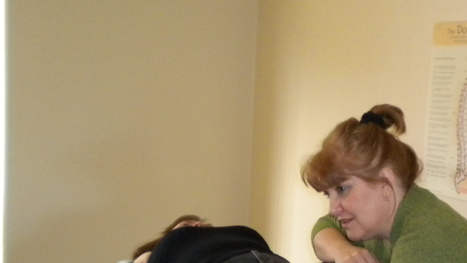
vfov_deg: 18.4
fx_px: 805
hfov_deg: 31.7
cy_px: 197
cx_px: 353
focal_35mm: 65
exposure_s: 1/30
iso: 400
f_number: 3.1
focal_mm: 6.3
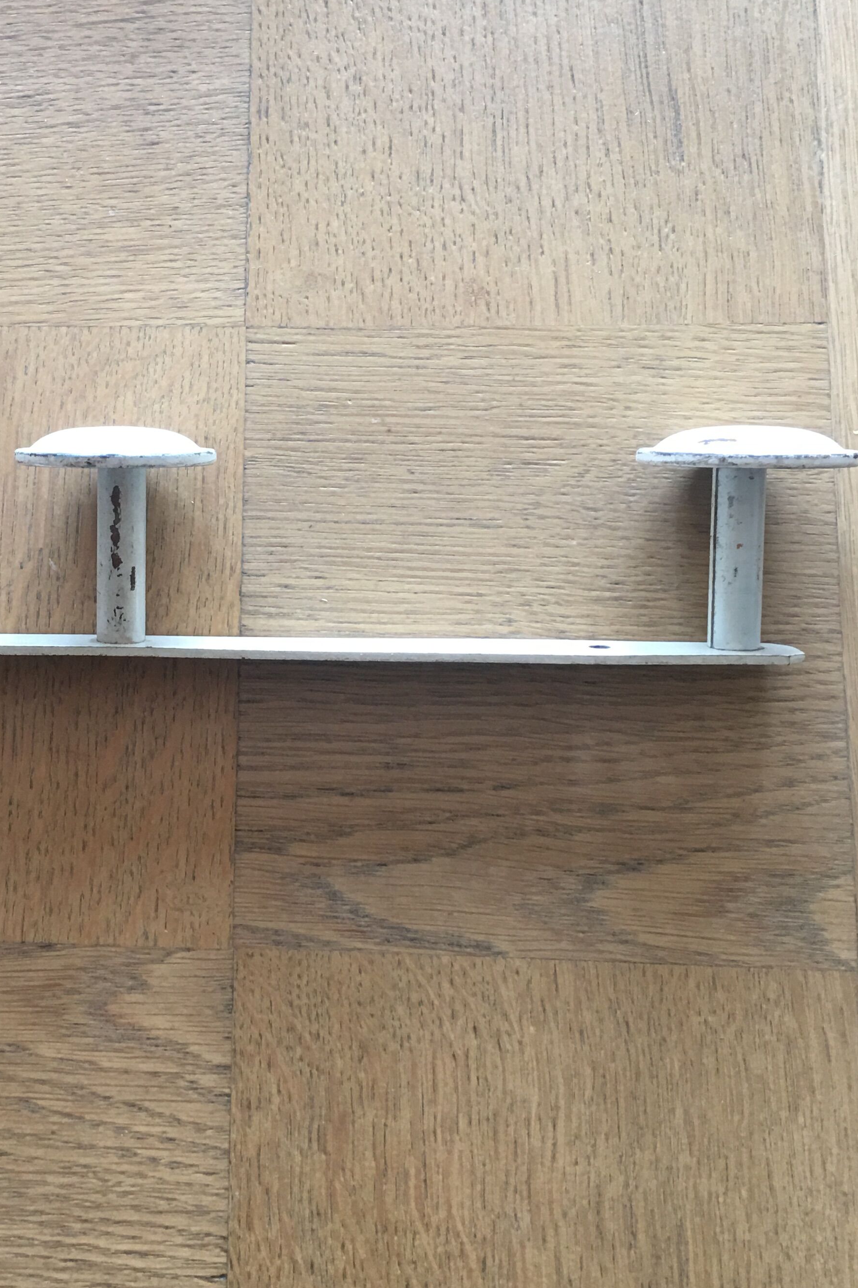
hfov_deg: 28.5
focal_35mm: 46
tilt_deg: -77.8
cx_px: 150
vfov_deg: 42.7
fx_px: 1645
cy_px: 611
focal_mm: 4.15
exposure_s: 1/17
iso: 50
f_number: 2.2
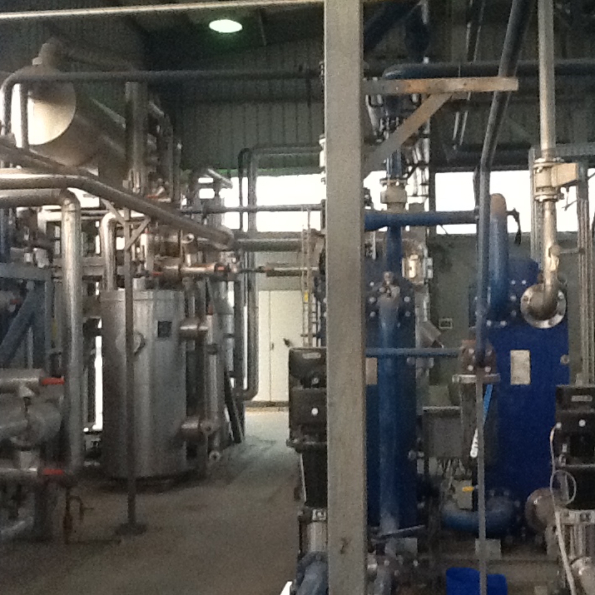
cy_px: 298
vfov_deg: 43.9
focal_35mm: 38
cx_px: 328
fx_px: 739
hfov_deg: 43.8
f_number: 2.4
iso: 400
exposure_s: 1/24
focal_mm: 2.03
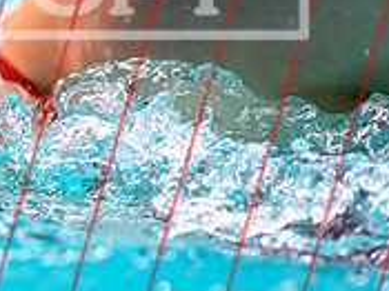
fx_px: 15565
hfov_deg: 1.4
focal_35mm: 1386
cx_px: -285
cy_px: 61
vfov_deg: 1.1
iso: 2000
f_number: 2.8
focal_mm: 300
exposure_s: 1/640
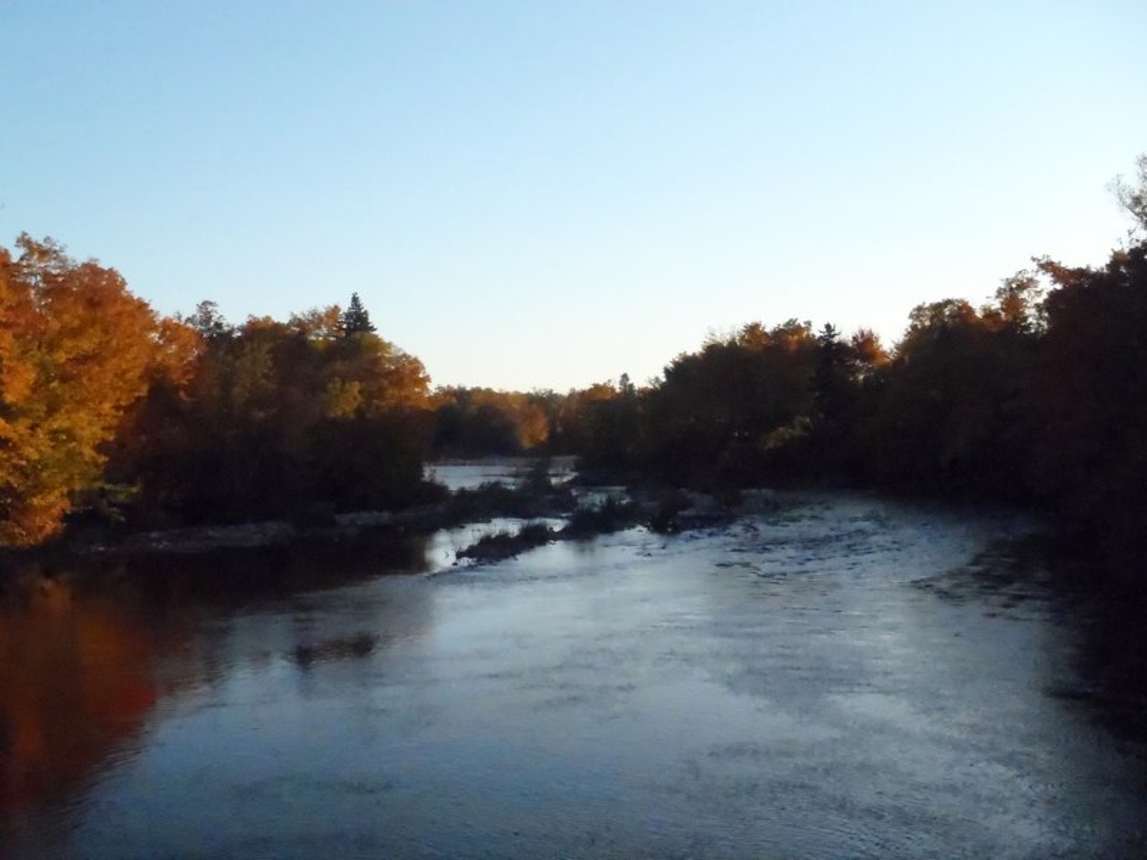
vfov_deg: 36.0
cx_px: 574
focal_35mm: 40
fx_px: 1325
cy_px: 430
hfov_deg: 46.8
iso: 1600
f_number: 13
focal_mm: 7.28
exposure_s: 1/500
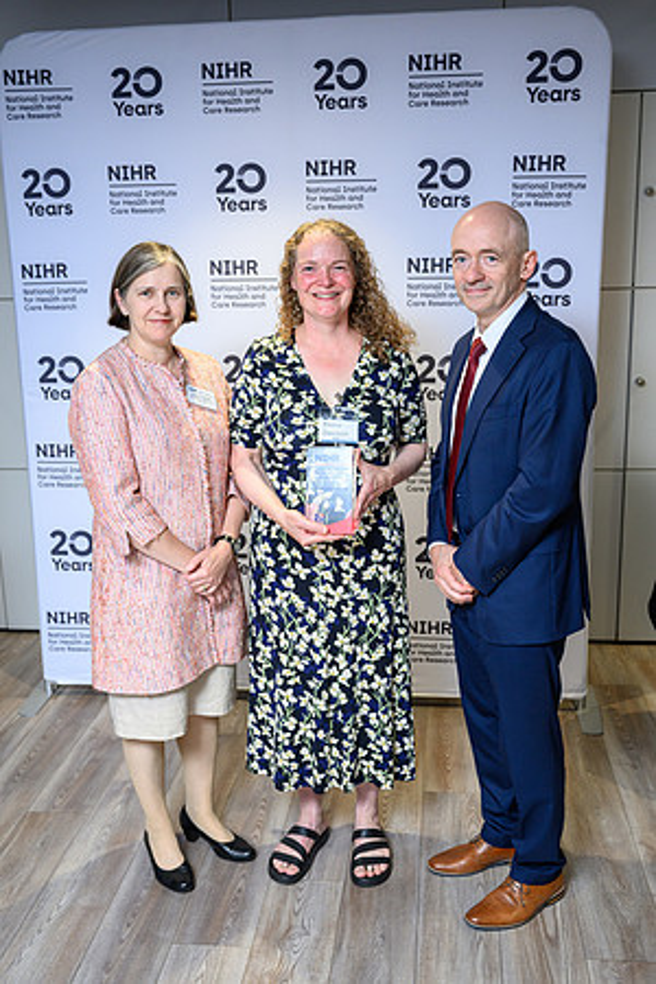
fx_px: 1039
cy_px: 492
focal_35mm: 38
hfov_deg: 35.1
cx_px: 328
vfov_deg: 50.7
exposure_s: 1/200
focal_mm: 38
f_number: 4.5
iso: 1250
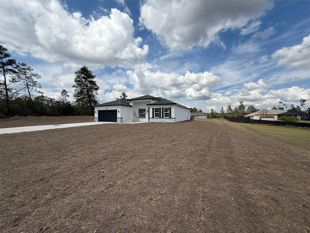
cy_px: 116
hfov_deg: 102.1
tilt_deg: +1.6
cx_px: 155
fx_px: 125
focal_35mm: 14
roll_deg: +0.0
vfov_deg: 85.7
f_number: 2.2
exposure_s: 1/2976
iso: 50
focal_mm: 2.22
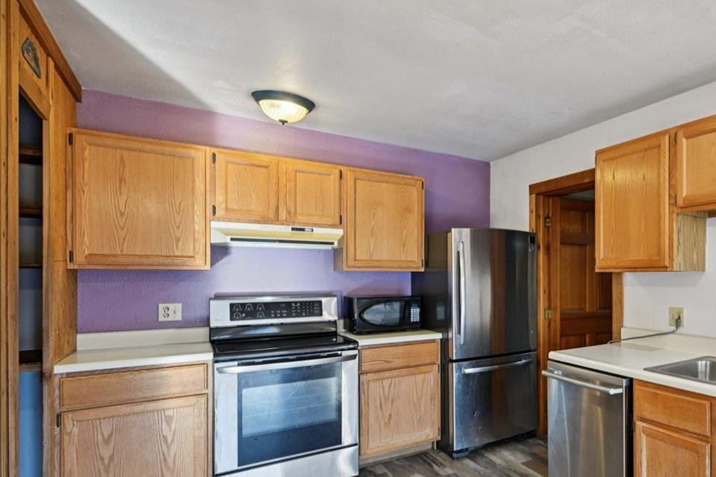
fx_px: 457
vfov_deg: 54.9
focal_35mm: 23
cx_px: 571
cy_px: 273
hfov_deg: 68.9
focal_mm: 14
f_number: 8
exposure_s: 1/8
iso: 400
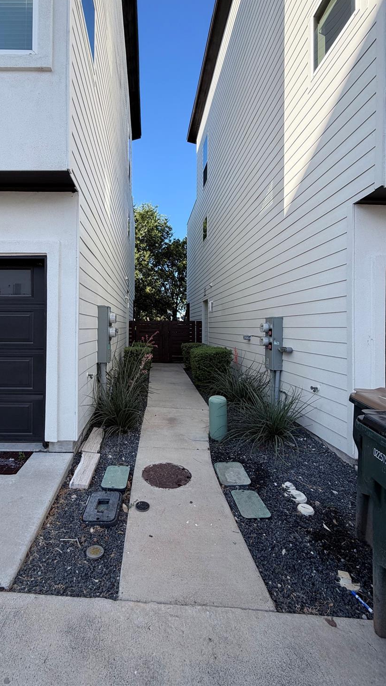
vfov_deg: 99.3
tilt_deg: +0.6
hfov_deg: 66.2
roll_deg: -0.9
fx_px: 291
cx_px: 147
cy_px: 327
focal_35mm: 16
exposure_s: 1/502
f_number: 2.2
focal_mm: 2.22
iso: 50
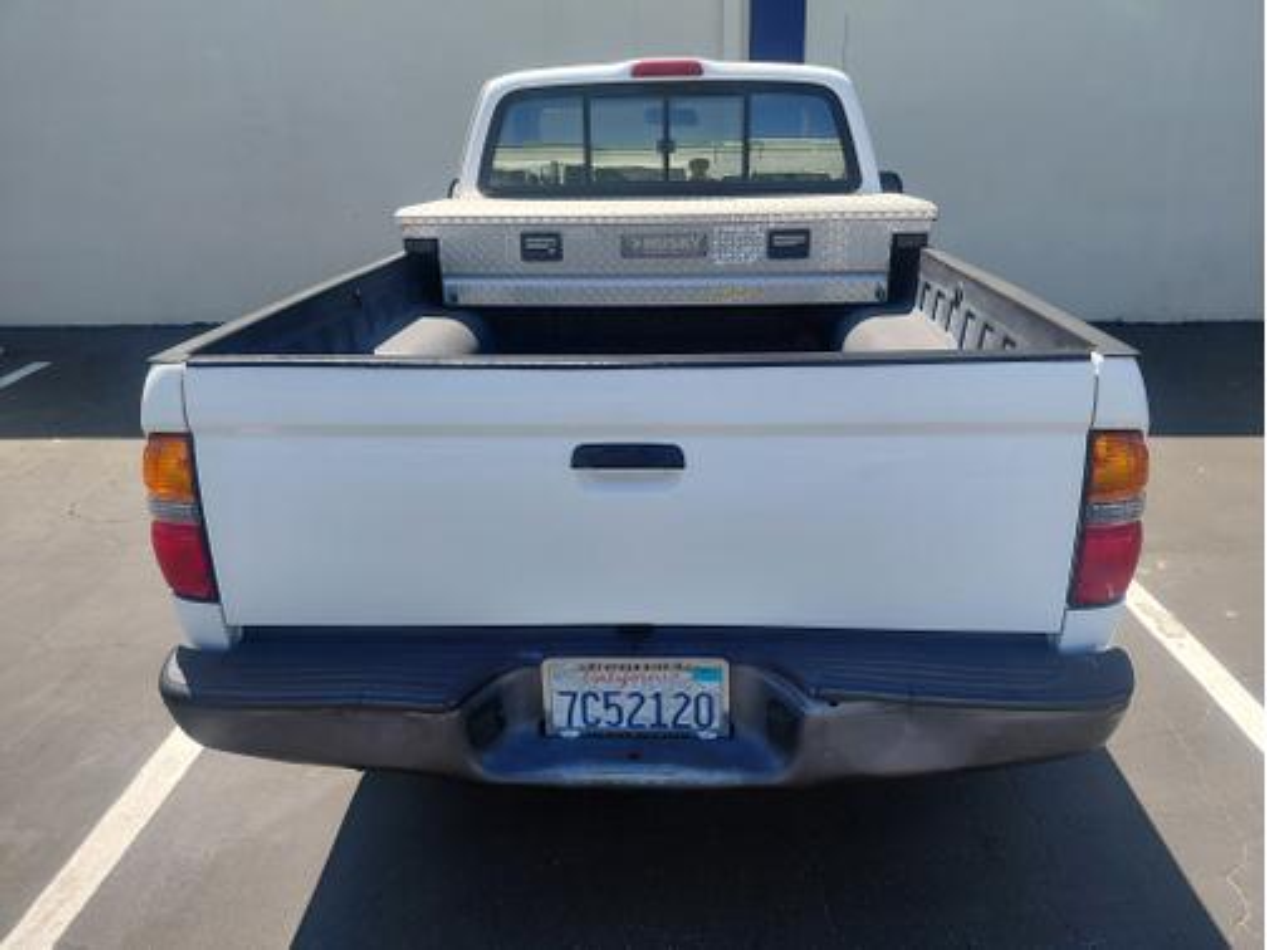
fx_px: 915
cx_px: 634
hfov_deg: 69.4
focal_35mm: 25
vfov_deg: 54.9
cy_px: 475
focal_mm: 4.69
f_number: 1.8
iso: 50
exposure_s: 1/1231
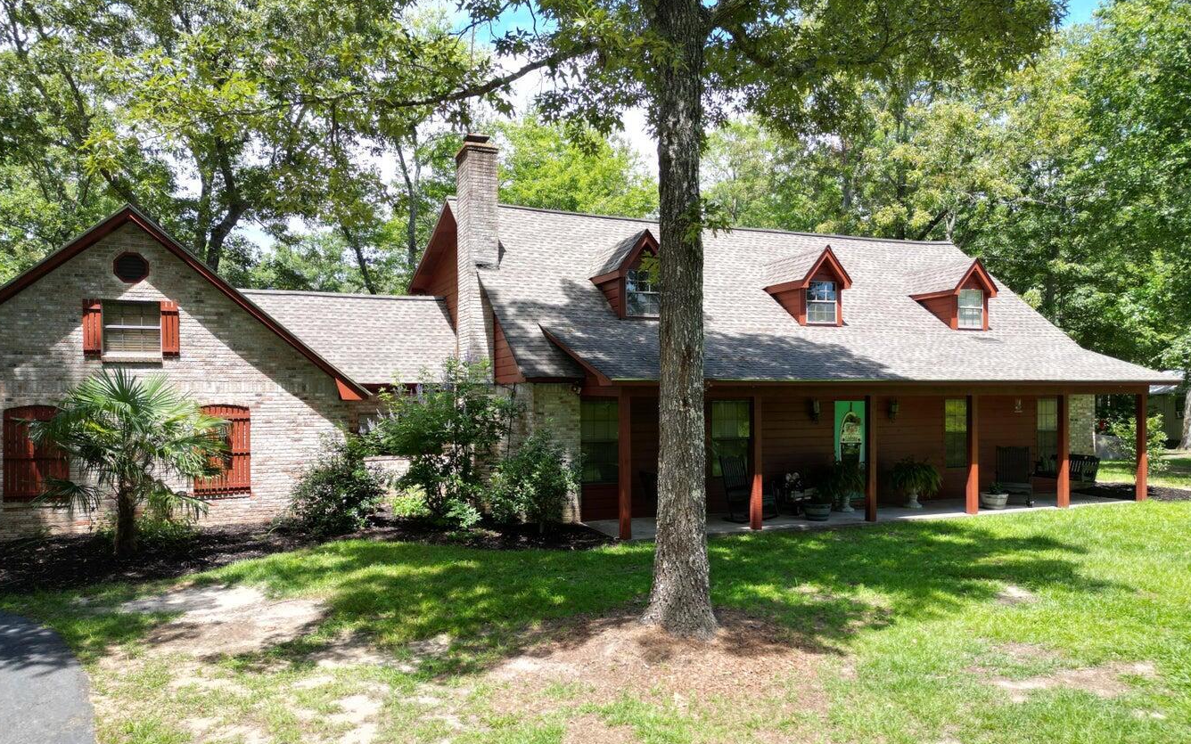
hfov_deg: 70.4
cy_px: 404
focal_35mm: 26
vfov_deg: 47.5
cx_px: 599
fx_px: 844
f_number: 1.7
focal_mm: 6.72
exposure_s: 1/1000
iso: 100
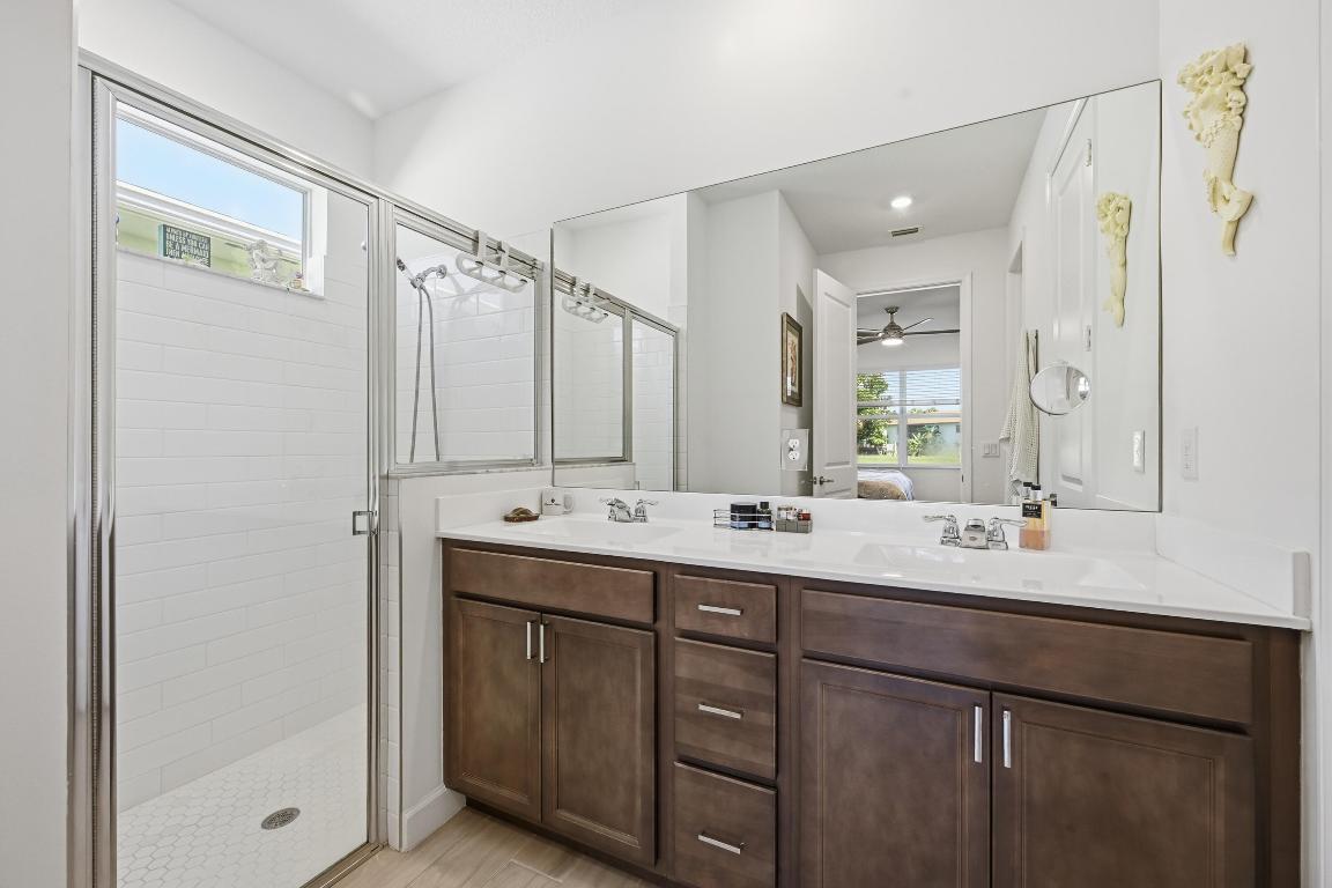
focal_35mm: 14
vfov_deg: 81.2
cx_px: 666
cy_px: 444
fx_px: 518
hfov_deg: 104.3
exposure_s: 1/160
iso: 400
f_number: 8
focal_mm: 14
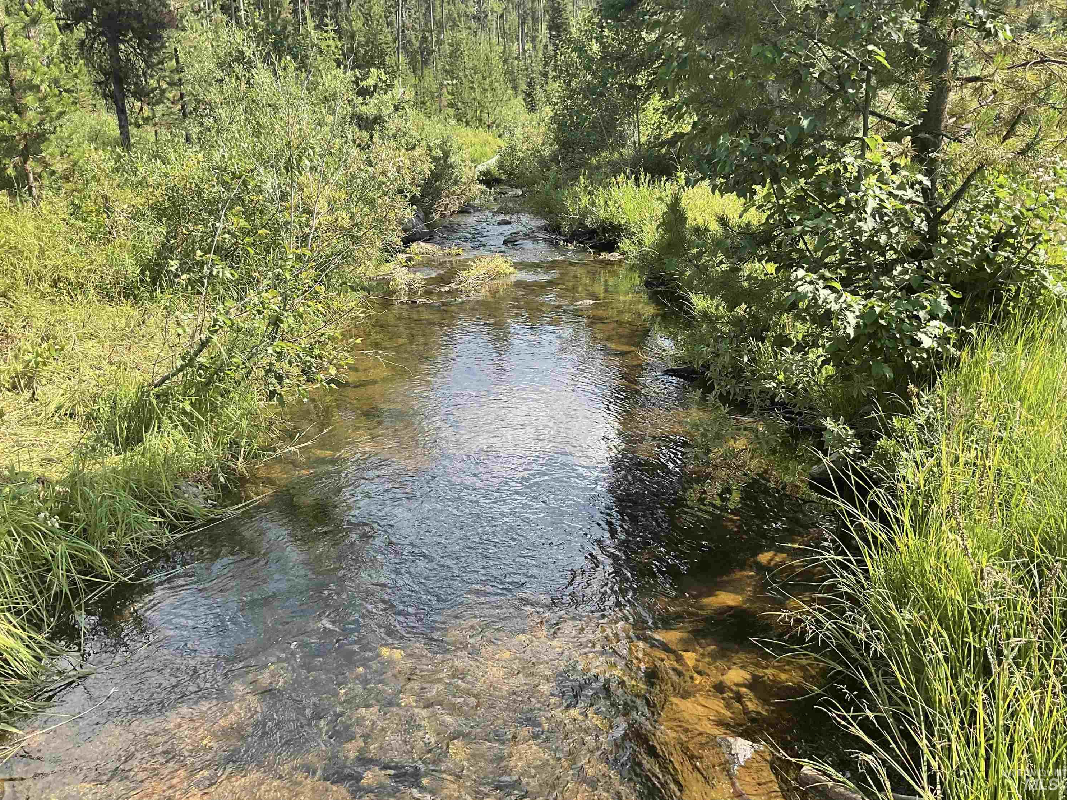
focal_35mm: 30
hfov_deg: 60.0
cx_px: 533
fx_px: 925
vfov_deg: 46.8
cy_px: 397
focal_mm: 3
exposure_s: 1/415
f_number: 1.8
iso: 16
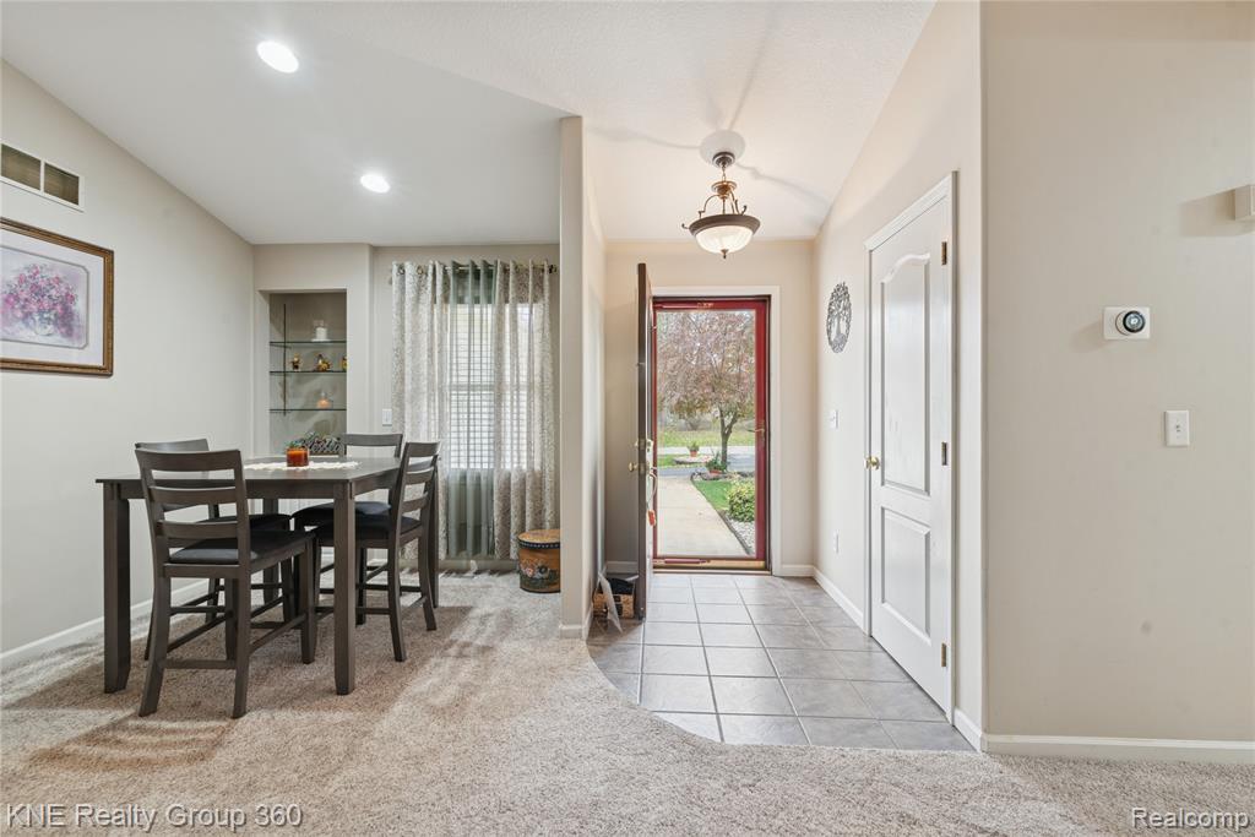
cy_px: 418
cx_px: 628
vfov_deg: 77.3
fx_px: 523
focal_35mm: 15
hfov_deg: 100.4
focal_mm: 15
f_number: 8
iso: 400
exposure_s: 1/10
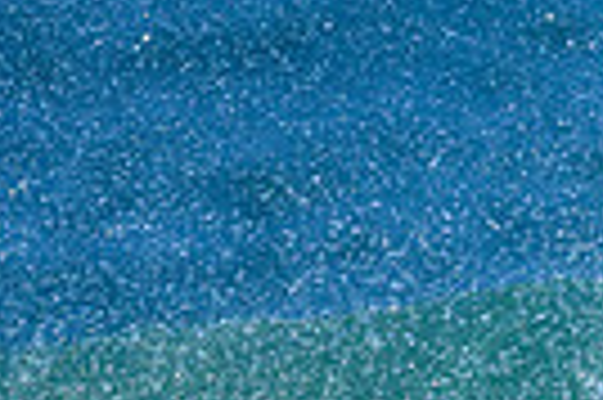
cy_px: 731
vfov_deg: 0.3
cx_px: 1096
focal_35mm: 4658
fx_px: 77926
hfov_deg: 0.4
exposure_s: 1/2000
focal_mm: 800
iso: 200
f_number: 6.3
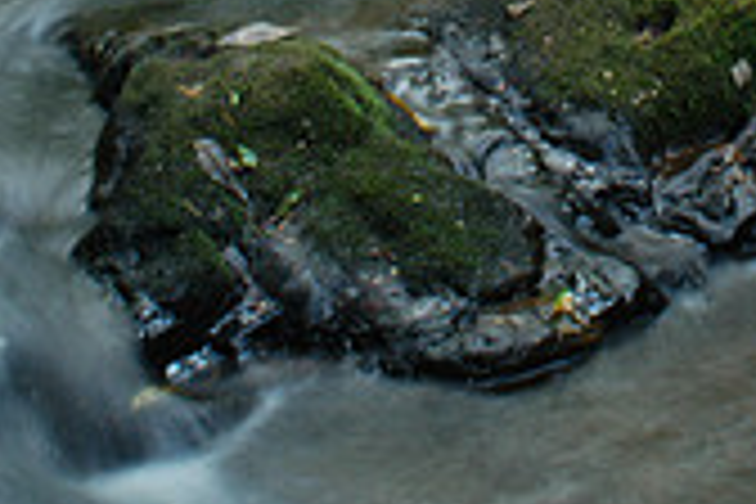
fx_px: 3045
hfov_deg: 14.1
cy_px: -248
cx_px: 580
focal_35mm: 145
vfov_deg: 9.2
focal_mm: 28
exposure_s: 2
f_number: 8
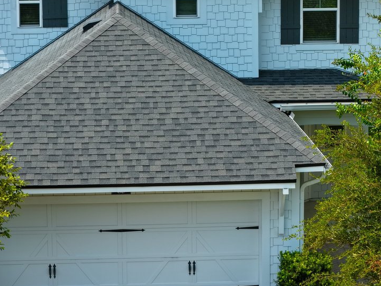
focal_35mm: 117
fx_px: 1287
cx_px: 224
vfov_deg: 12.6
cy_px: 56
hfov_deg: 16.8
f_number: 2.8
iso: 160
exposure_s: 1/1600
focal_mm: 19.35
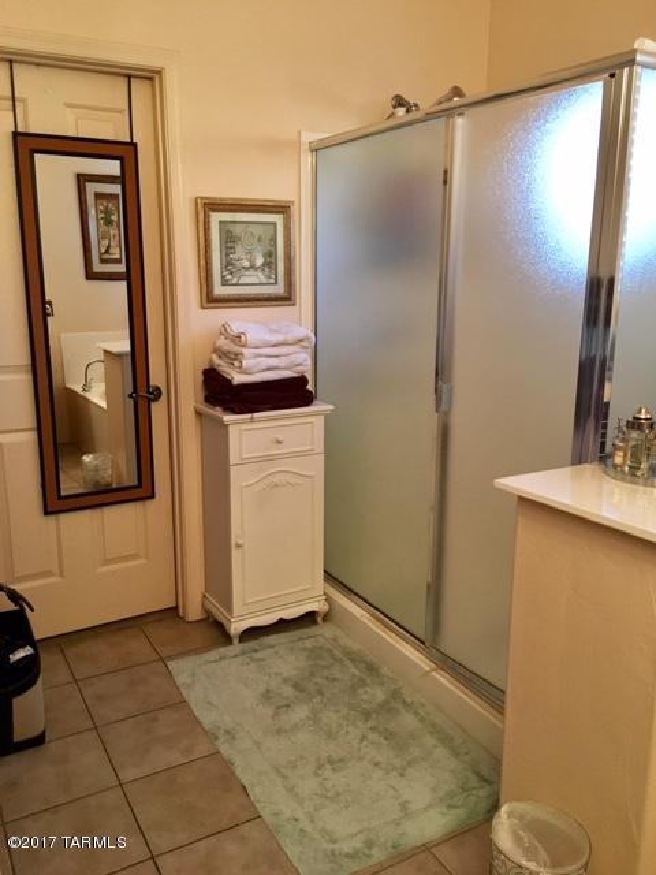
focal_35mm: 29
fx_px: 733
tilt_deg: -13.2
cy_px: 438
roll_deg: +0.1
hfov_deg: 48.2
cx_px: 328
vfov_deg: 61.7
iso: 200
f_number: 2.2
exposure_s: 1/20
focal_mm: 4.15
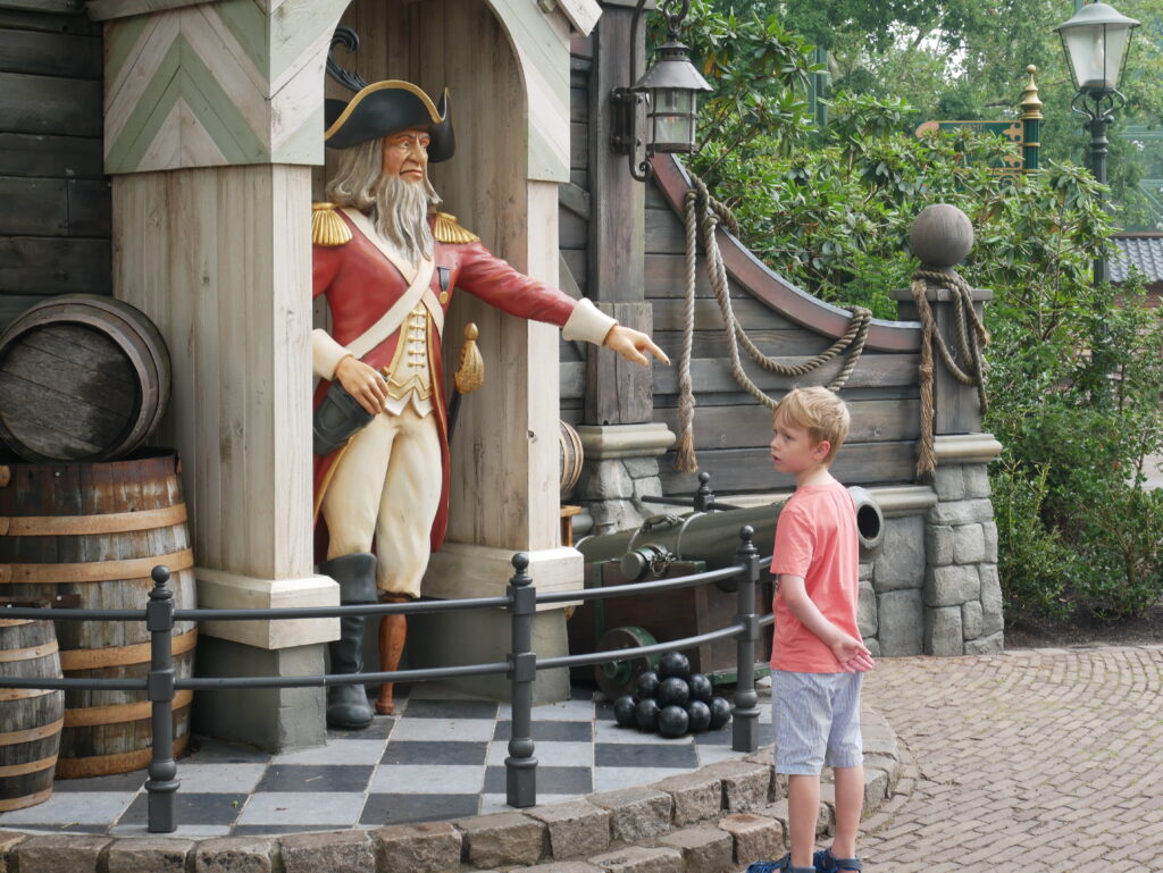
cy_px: 436
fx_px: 2017
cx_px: 582
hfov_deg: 32.2
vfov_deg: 24.4
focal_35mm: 60
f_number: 5.6
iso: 200
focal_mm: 30
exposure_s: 1/60
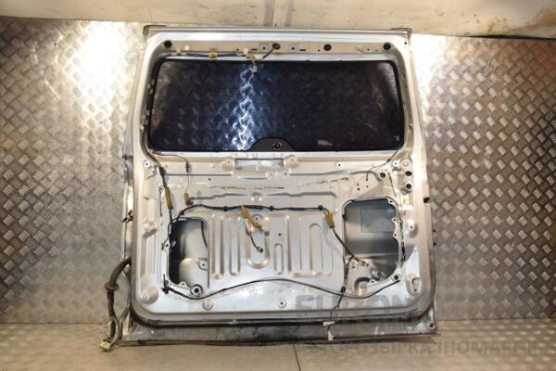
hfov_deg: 59.5
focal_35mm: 32
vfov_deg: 41.7
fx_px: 486
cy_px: 186
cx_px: 278
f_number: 6.3
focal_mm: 21
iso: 800
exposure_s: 1/200
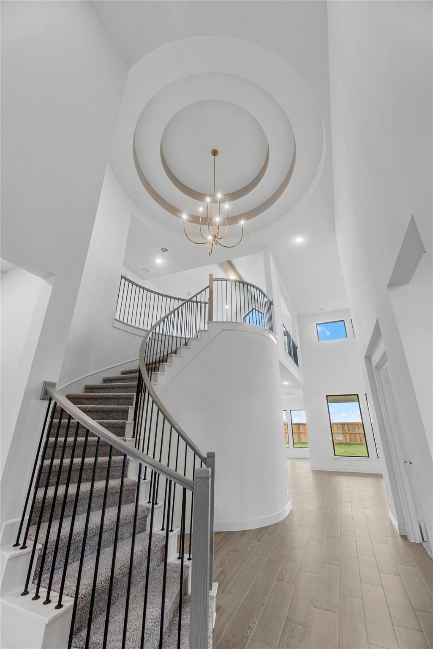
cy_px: 324
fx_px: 252
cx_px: 216
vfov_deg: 104.2
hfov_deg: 81.2
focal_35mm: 14
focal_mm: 14
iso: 250
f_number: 9
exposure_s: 1/5
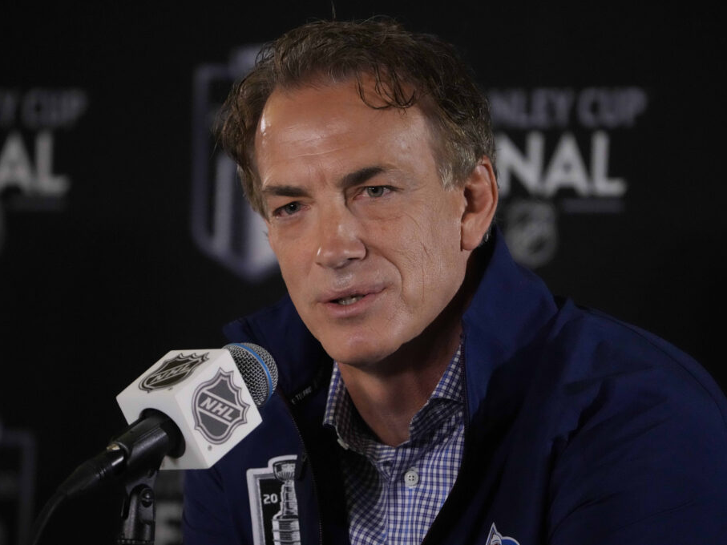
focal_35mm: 418
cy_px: 273
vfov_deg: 3.6
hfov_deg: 4.7
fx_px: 8778
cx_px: 369
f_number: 6.3
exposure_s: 1/800
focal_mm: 385
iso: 12800
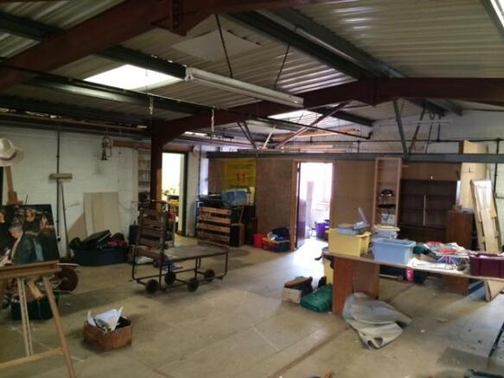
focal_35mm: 30
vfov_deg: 46.8
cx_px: 252
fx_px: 437
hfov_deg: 60.0
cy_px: 189
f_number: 2.2
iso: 320
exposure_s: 1/30
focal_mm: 4.12
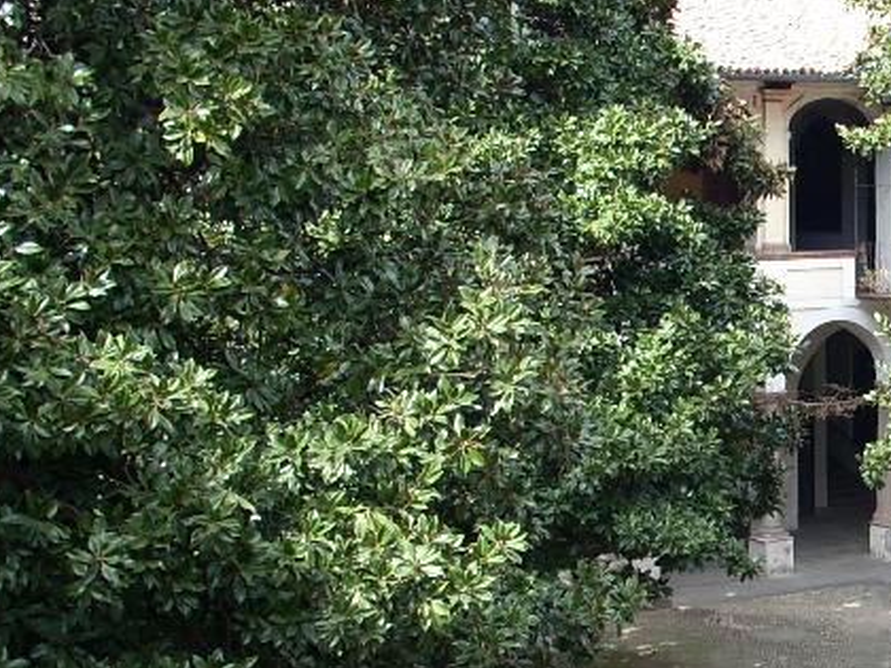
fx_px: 2033
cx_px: 821
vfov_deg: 18.6
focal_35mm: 79
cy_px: 405
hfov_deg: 24.0
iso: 64
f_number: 2.8
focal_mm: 6.2
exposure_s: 1/130
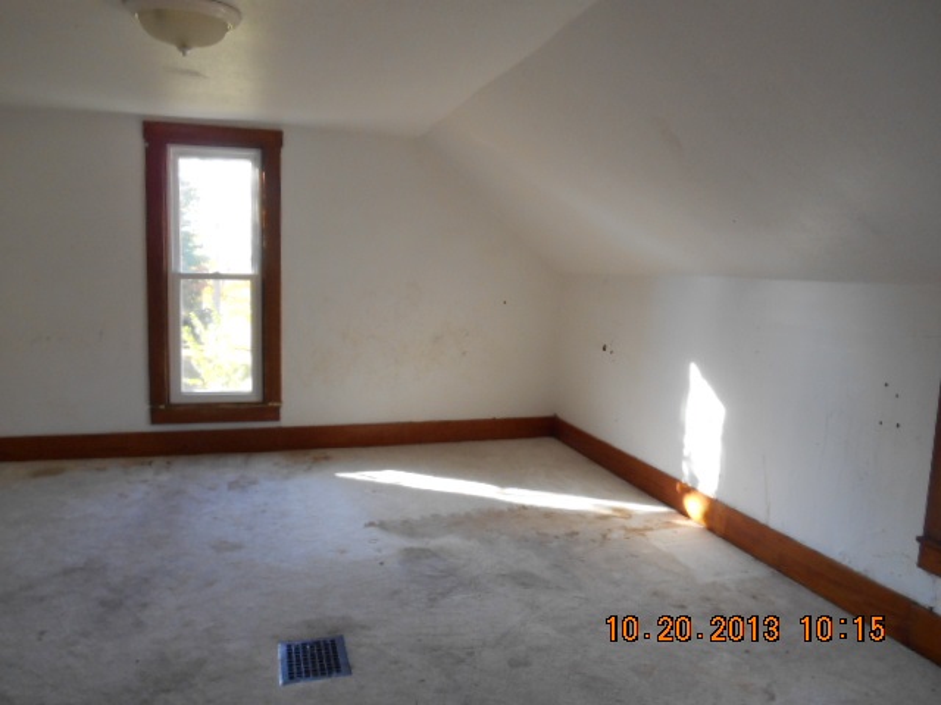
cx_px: 470
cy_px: 352
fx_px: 707
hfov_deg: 67.3
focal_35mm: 26
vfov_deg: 53.1
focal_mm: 4.7
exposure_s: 1/30
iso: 140
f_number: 3.4
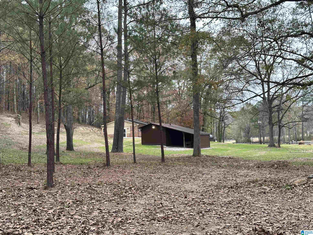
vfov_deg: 30.3
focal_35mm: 48
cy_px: 118
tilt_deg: +3.3
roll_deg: +2.8
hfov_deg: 39.7
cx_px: 156
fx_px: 434
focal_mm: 6.86
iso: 80
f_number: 1.78
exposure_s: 1/86
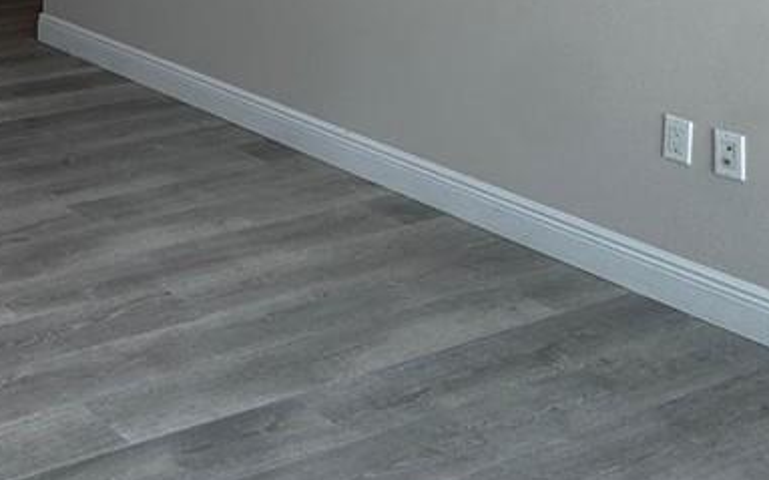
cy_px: -217
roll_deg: -0.1
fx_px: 1299
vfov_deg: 18.7
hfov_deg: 28.3
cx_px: -175
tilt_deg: -3.8
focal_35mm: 62
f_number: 2.2
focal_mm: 2.22
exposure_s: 1/121
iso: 40
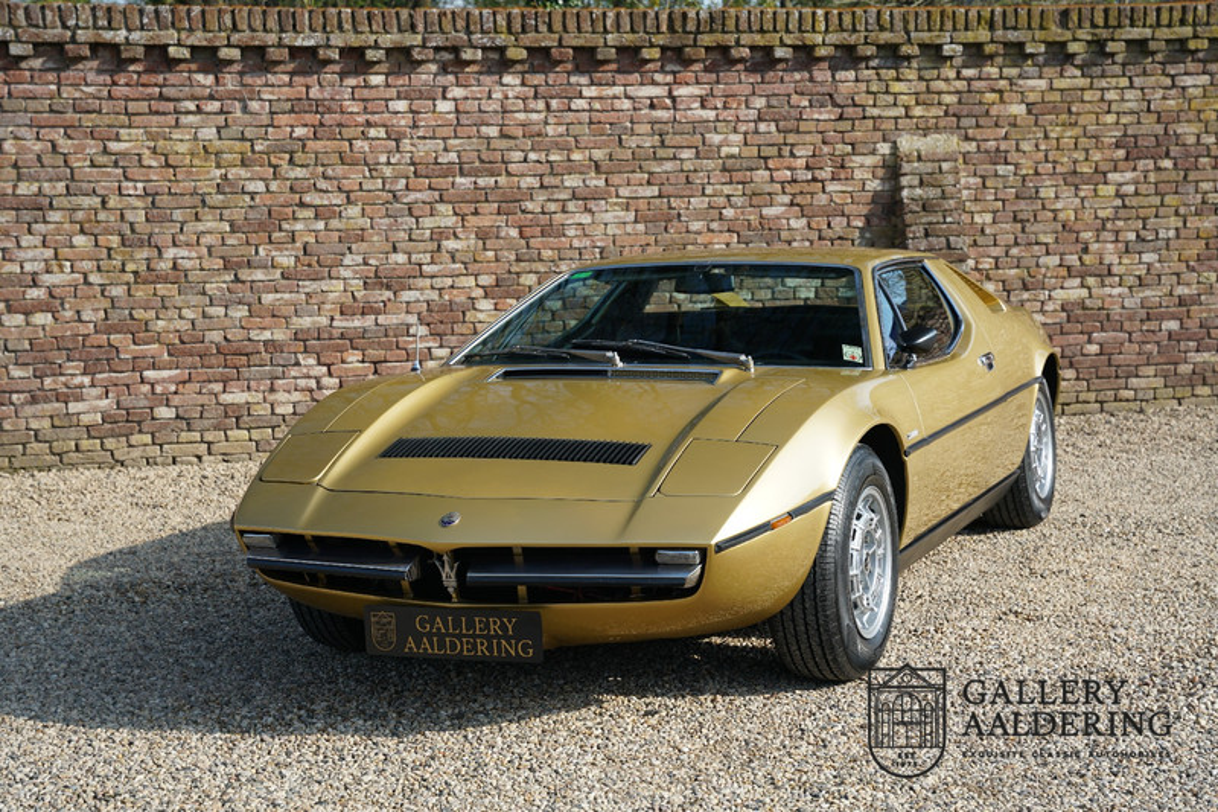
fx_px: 2002
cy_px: 406
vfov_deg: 22.9
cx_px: 609
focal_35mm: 59
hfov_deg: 33.8
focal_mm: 59.2
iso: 100
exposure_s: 1/125
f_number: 5.6
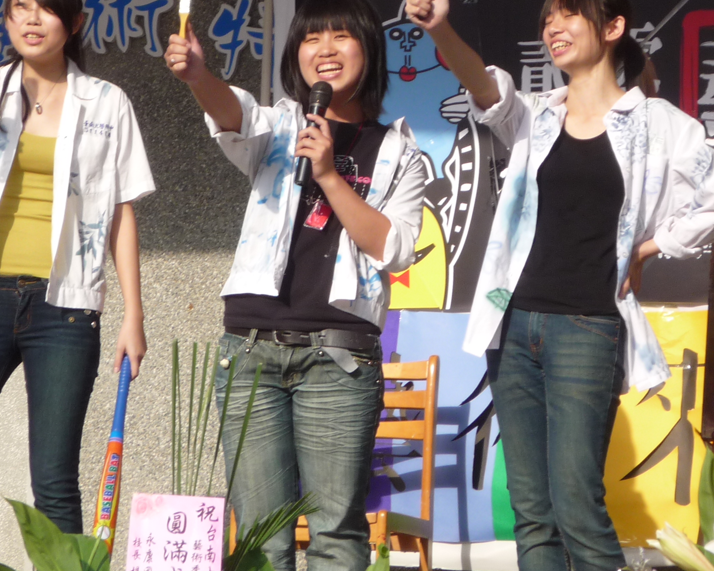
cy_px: 31
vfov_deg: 7.6
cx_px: 374
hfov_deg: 9.5
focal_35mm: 203
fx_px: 4289
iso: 100
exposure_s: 1/250
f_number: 5.7
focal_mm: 17.5
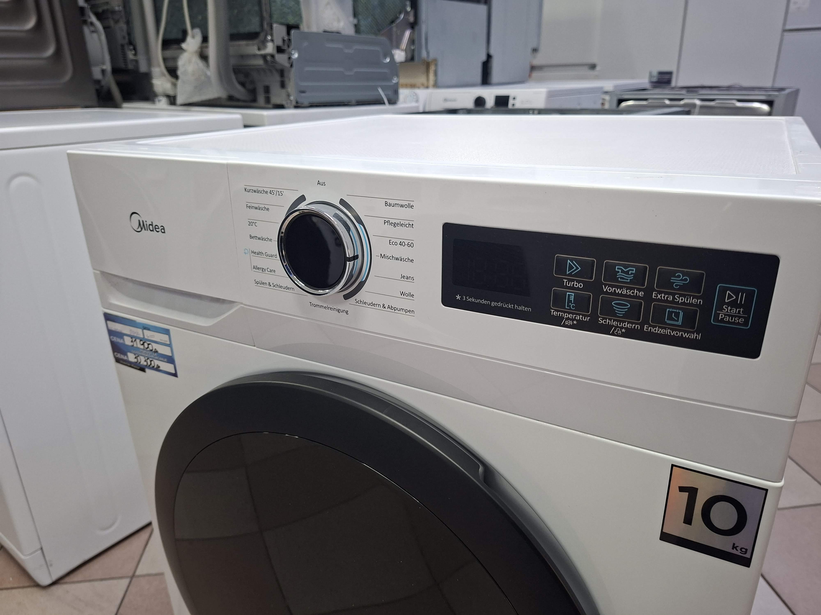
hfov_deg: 73.9
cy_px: 308
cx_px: 410
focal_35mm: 23
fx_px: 545
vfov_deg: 58.9
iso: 200
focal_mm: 5.54
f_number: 1.8
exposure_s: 1/60
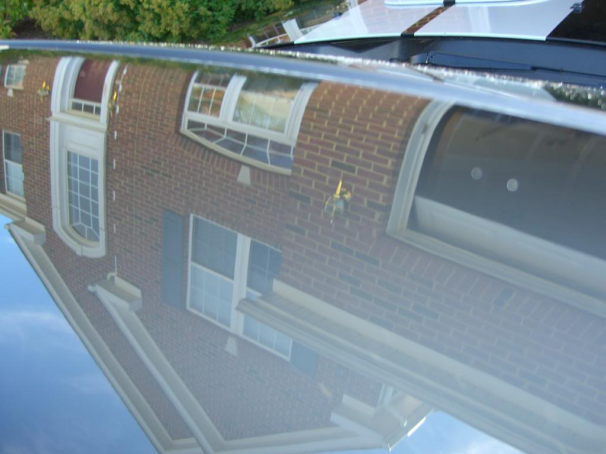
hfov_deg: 49.0
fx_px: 665
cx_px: 303
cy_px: 227
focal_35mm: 38
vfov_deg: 37.7
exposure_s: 1/100
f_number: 2.8
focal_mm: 7.9
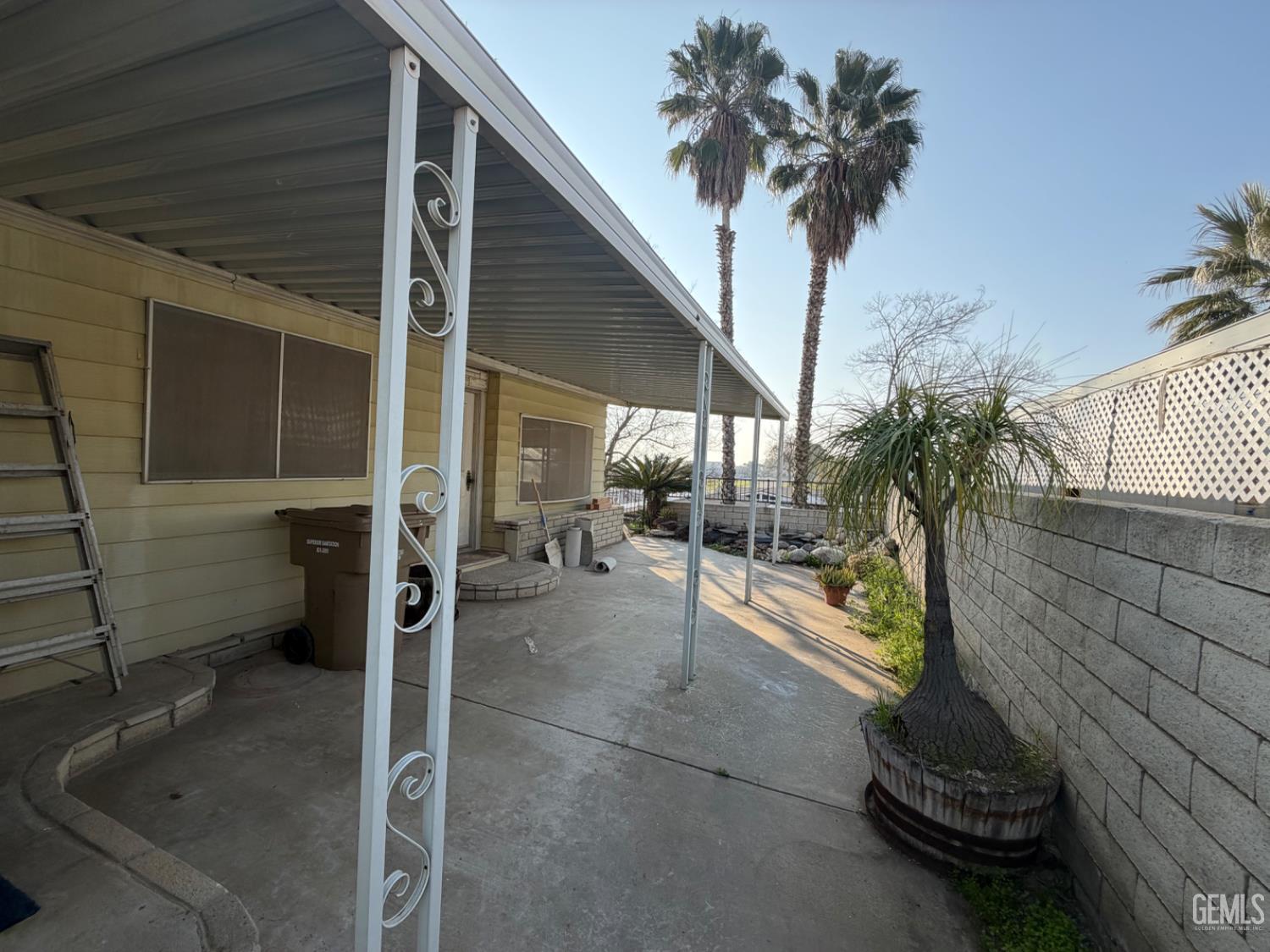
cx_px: 635
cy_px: 476
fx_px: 514
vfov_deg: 85.7
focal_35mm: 14
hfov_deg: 102.1
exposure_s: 1/619
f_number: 2.2
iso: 40
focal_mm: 2.22
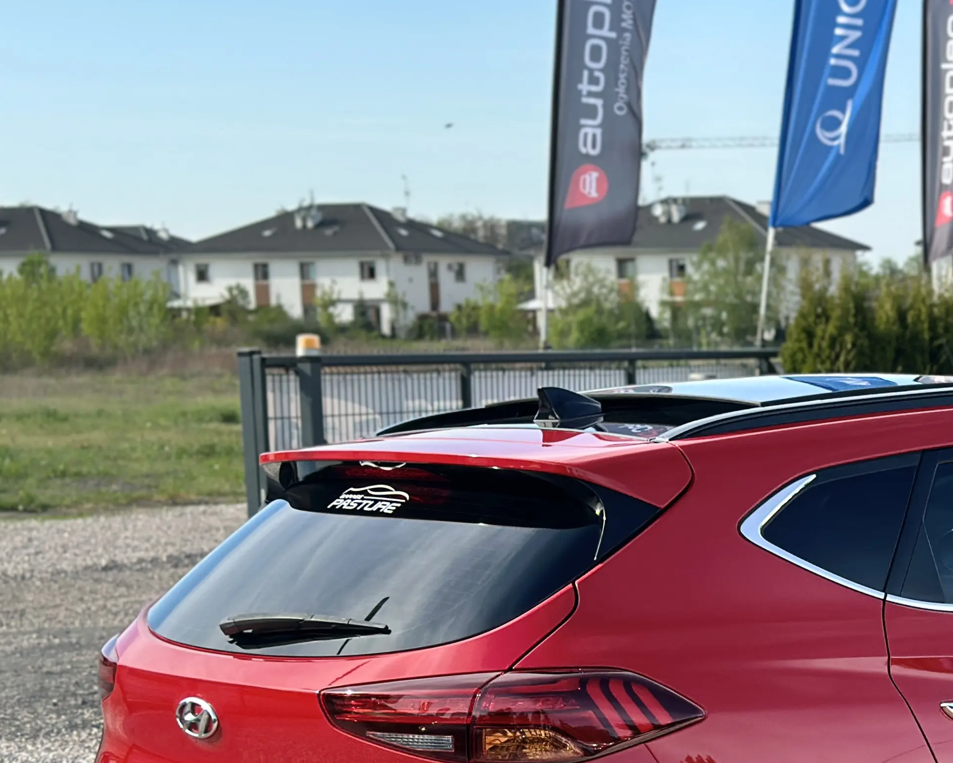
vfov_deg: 16.3
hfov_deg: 20.0
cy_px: 687
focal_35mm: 93
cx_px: 920
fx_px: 2623
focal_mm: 6.86
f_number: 1.78
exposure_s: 1/1565
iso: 80
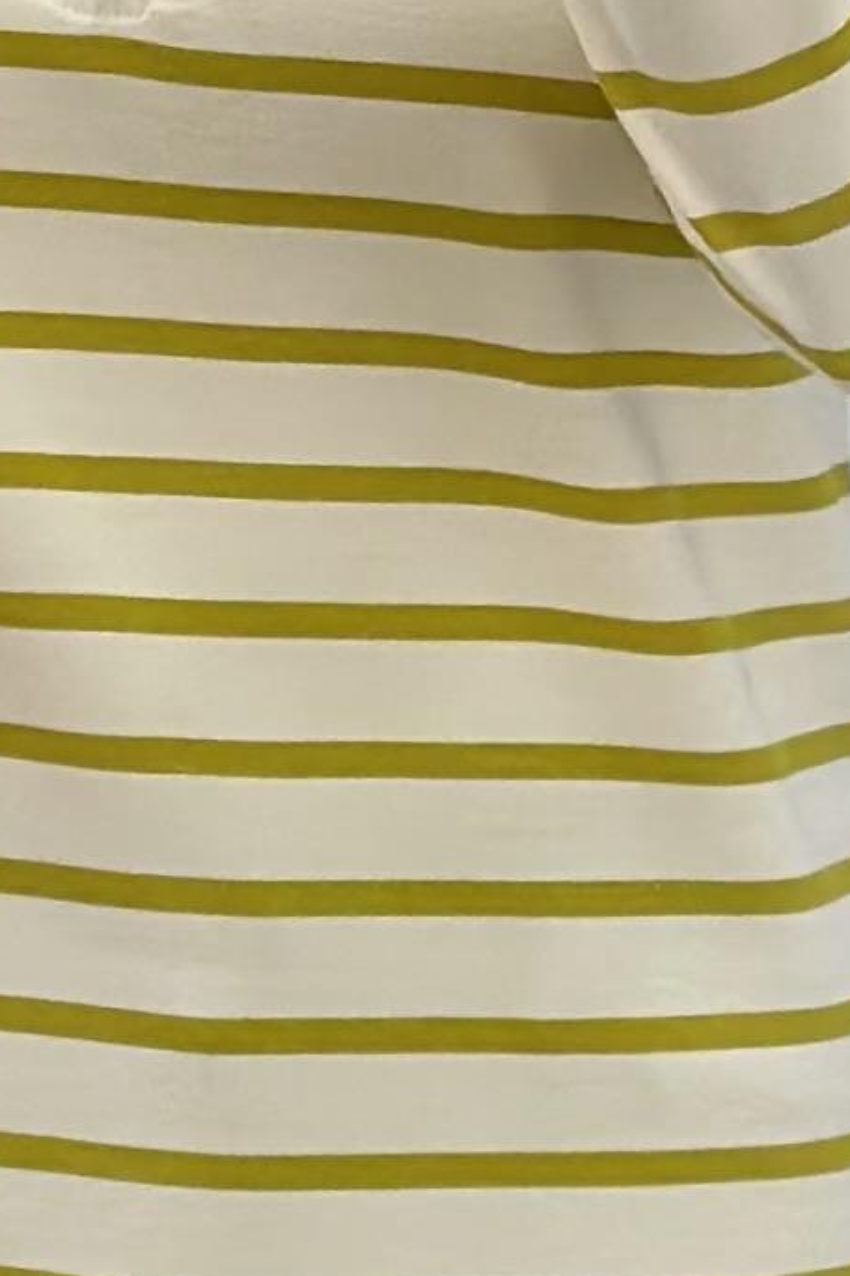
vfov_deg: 7.0
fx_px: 10422
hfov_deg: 4.7
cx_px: 173
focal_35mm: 294
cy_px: 289
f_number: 1.78
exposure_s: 1/326
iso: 80
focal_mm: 6.86
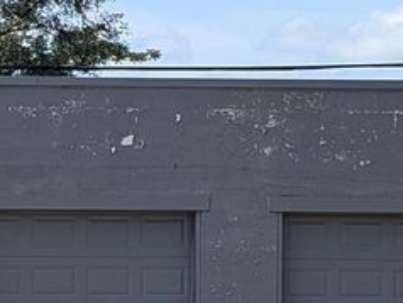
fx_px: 2459
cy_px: 338
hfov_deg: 9.3
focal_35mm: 211
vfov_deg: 7.0
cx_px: 61
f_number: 1.68
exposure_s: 1/1041
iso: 21
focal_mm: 6.9
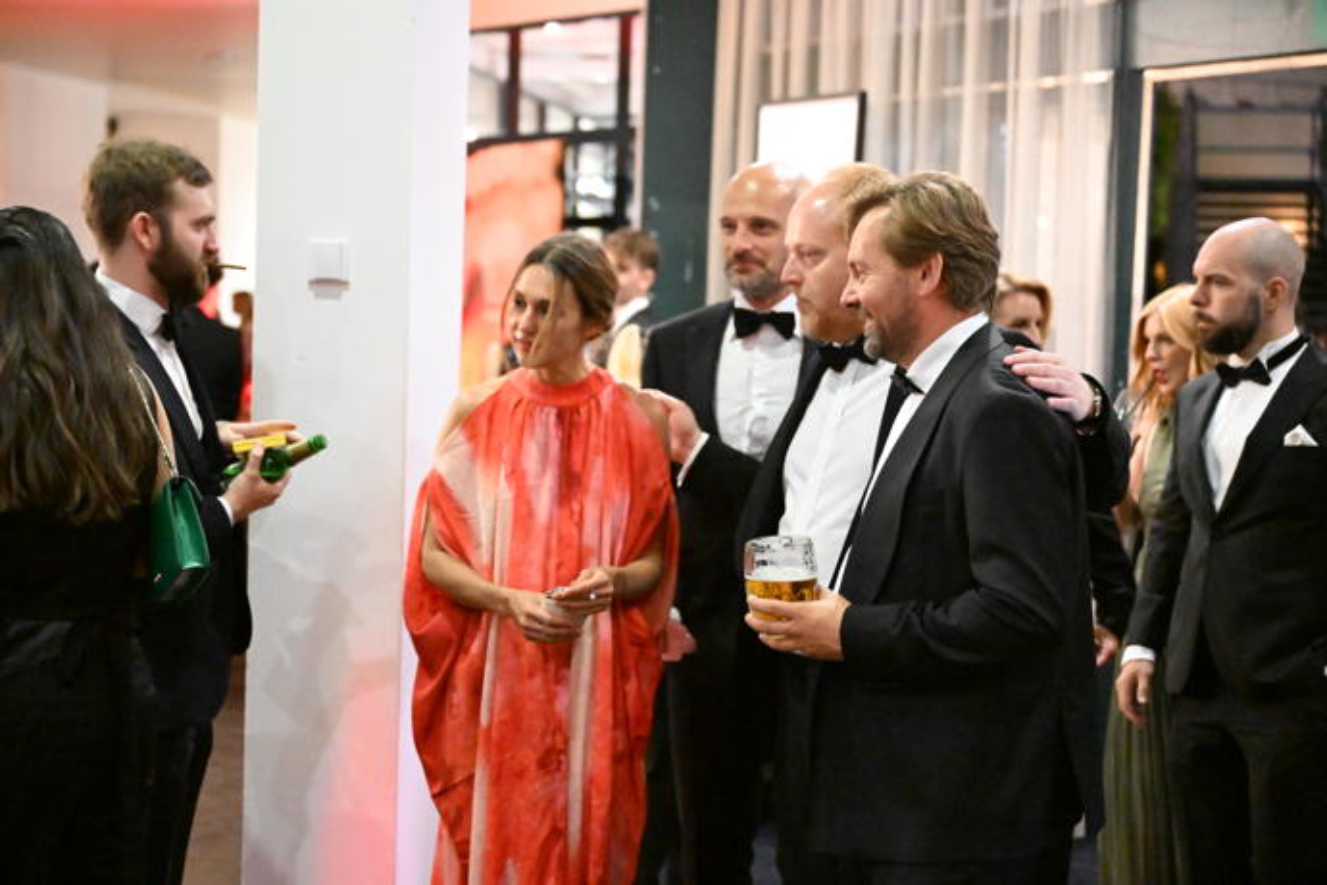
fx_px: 2027
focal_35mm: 55
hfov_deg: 36.2
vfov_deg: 24.6
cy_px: 442
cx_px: 664
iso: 25600
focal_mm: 55
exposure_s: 1/100
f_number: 2.8
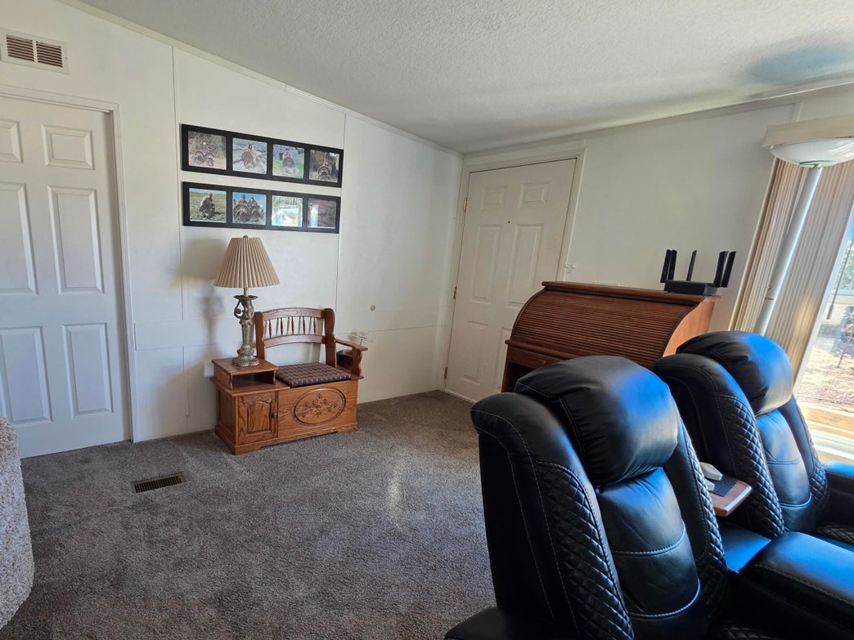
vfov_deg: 74.4
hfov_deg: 88.8
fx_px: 419
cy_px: 360
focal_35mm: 17
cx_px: 309
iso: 250
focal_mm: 2.2
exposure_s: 1/120
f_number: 1.9
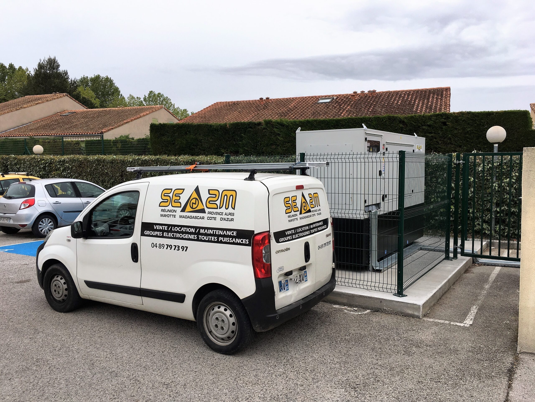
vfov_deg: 48.2
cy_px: 201
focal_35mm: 29
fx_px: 448
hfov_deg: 61.7
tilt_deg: -6.1
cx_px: 268
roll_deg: +0.2
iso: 25
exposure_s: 1/950
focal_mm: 4.15
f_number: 2.2
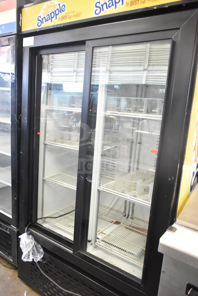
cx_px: 99
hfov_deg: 48.0
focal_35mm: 27
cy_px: 148
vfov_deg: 67.4
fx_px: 223
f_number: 3.5
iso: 3200
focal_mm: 18
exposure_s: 1/30
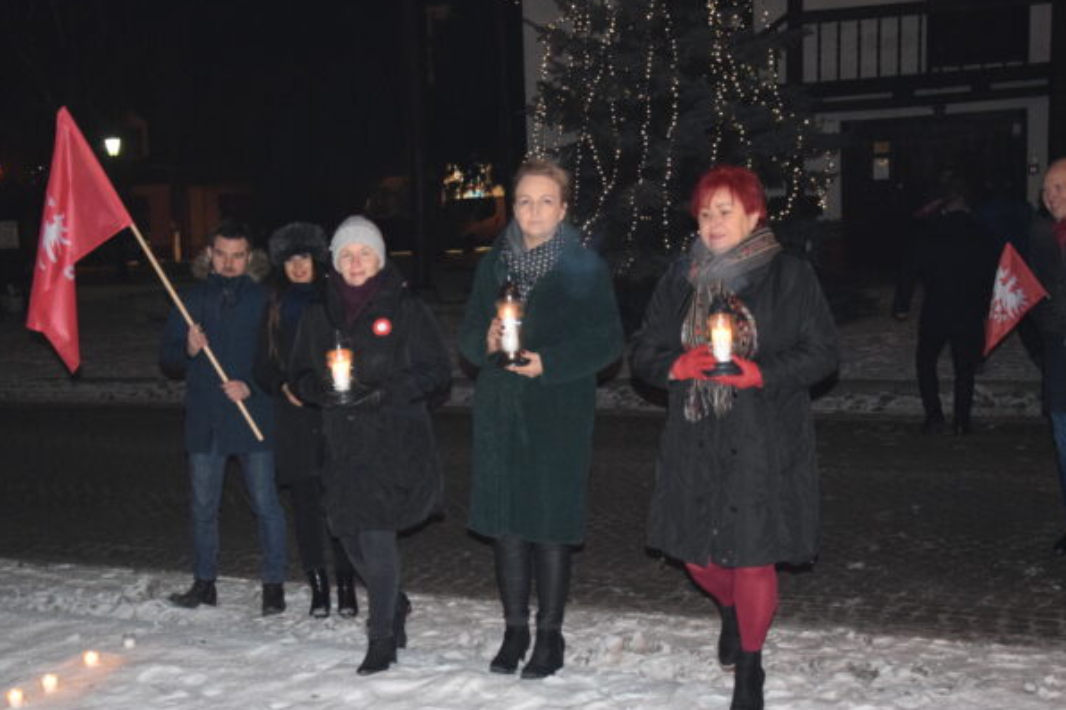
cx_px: 451
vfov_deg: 23.3
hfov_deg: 34.4
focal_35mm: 58
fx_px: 1717
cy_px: 449
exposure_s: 1/60
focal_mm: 30
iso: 3200
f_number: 4.2
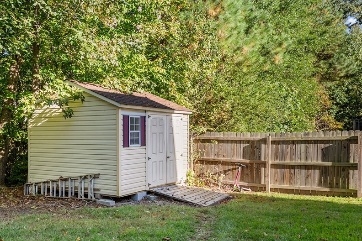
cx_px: 120
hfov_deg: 50.1
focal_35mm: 38
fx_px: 379
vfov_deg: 35.3
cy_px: 136
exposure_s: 1/100
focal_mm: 27.5
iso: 100
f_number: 4
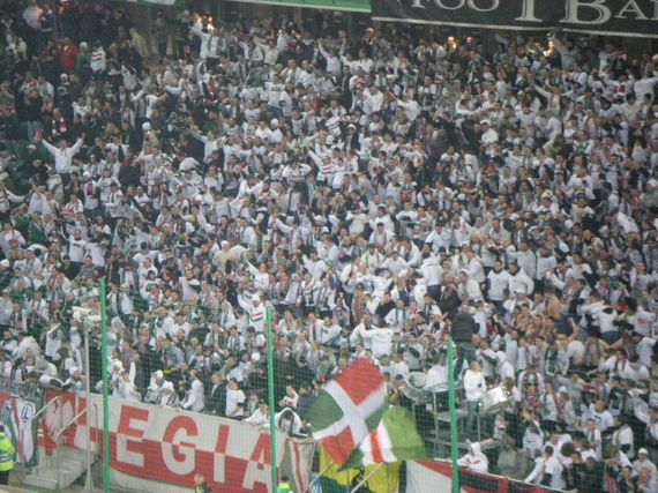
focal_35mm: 230
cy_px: 246
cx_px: 329
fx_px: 4370
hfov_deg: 8.6
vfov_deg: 6.5
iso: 800
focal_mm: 37.9
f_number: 4.8
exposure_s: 1/80
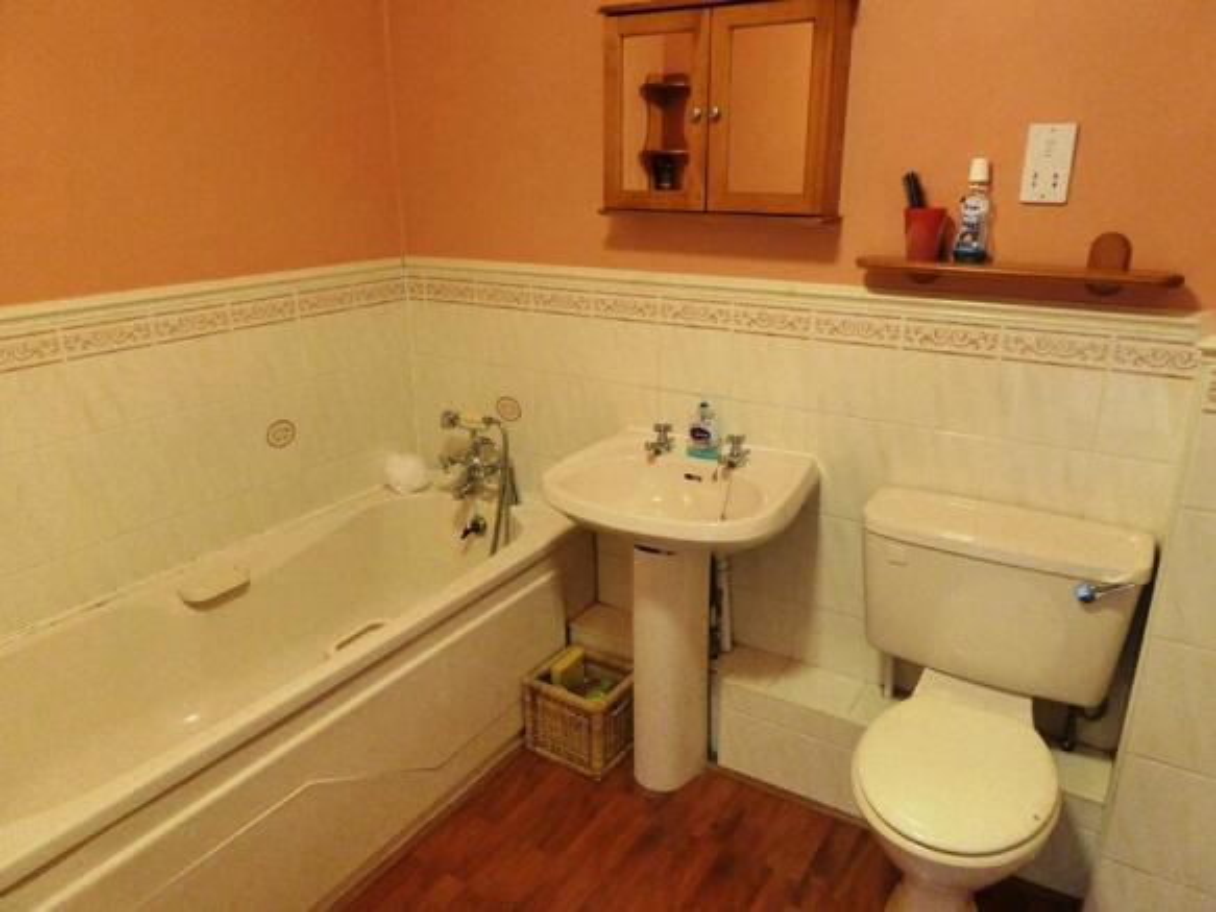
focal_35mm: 24
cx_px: 608
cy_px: 456
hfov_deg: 71.6
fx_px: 843
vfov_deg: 56.8
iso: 1000
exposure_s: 1/25
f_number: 3.3
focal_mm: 4.3
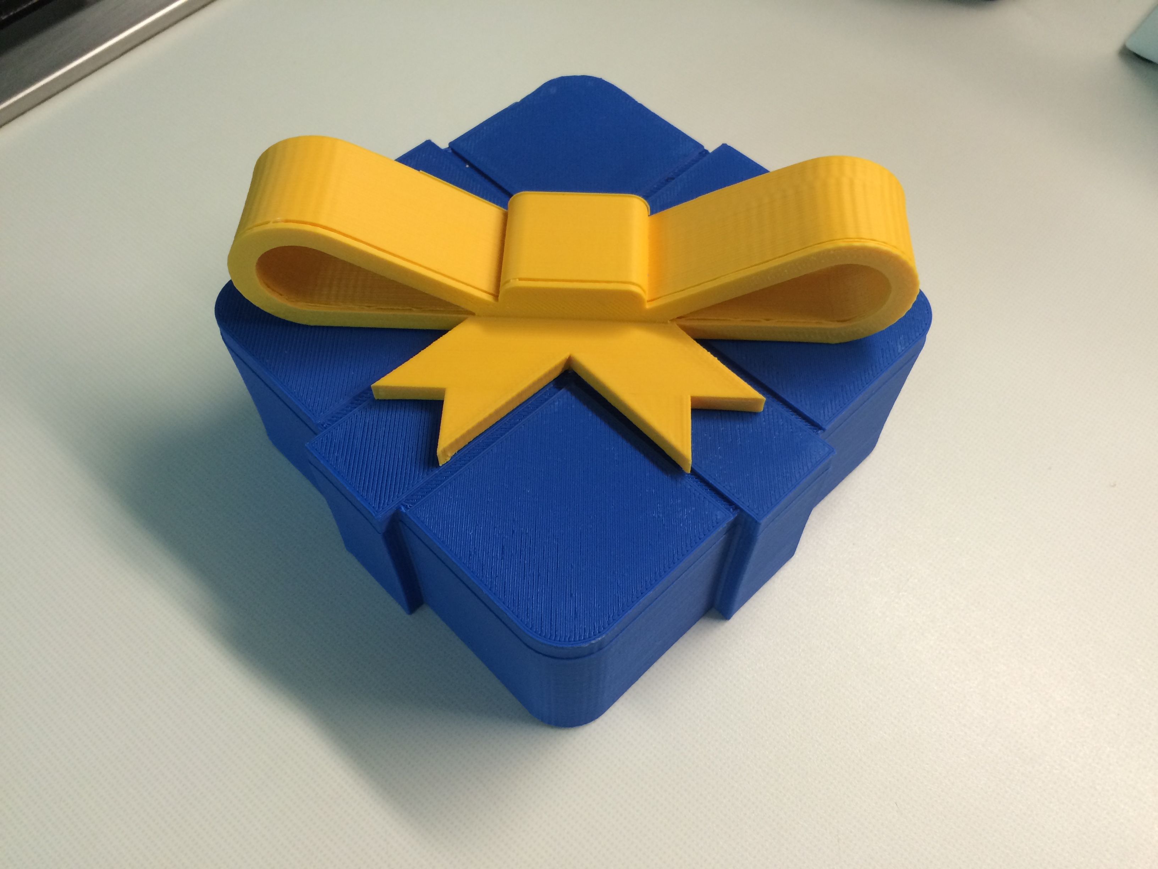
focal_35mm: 29
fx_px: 970
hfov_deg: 61.7
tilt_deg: -55.9
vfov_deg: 48.2
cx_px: 579
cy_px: 434
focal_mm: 4.15
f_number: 2.2
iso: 160
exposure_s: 1/33
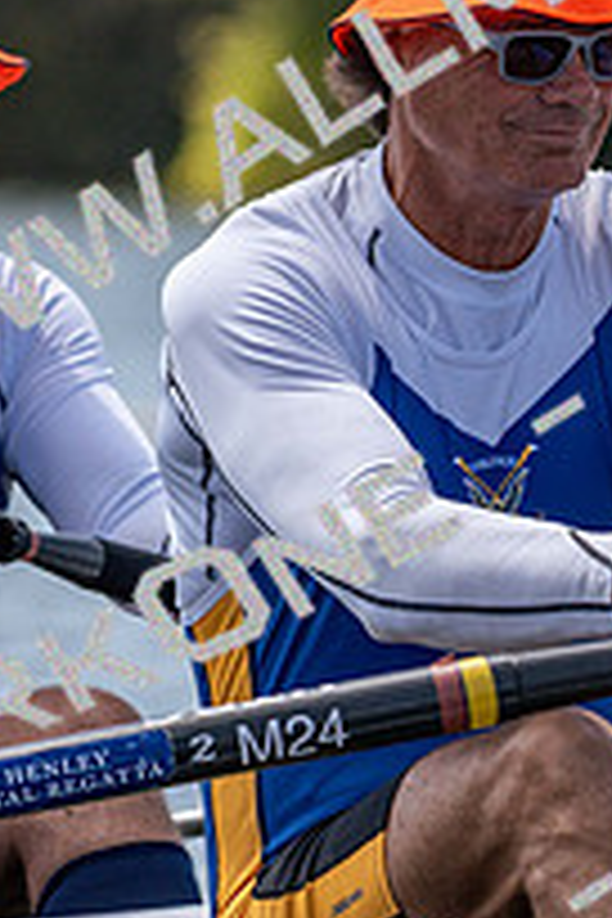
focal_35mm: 895
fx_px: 22821
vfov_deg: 2.3
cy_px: 439
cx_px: 328
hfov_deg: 1.5
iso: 320
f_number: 6.3
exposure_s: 1/2000
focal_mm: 315
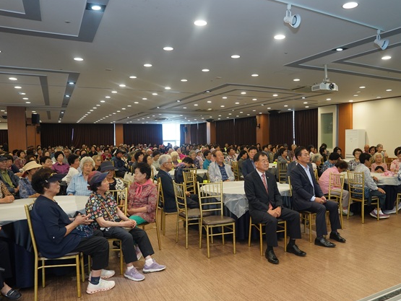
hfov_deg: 65.0
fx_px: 313
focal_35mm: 27
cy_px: 153
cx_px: 229
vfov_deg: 51.4
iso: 1600
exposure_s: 1/250
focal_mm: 24
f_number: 3.5
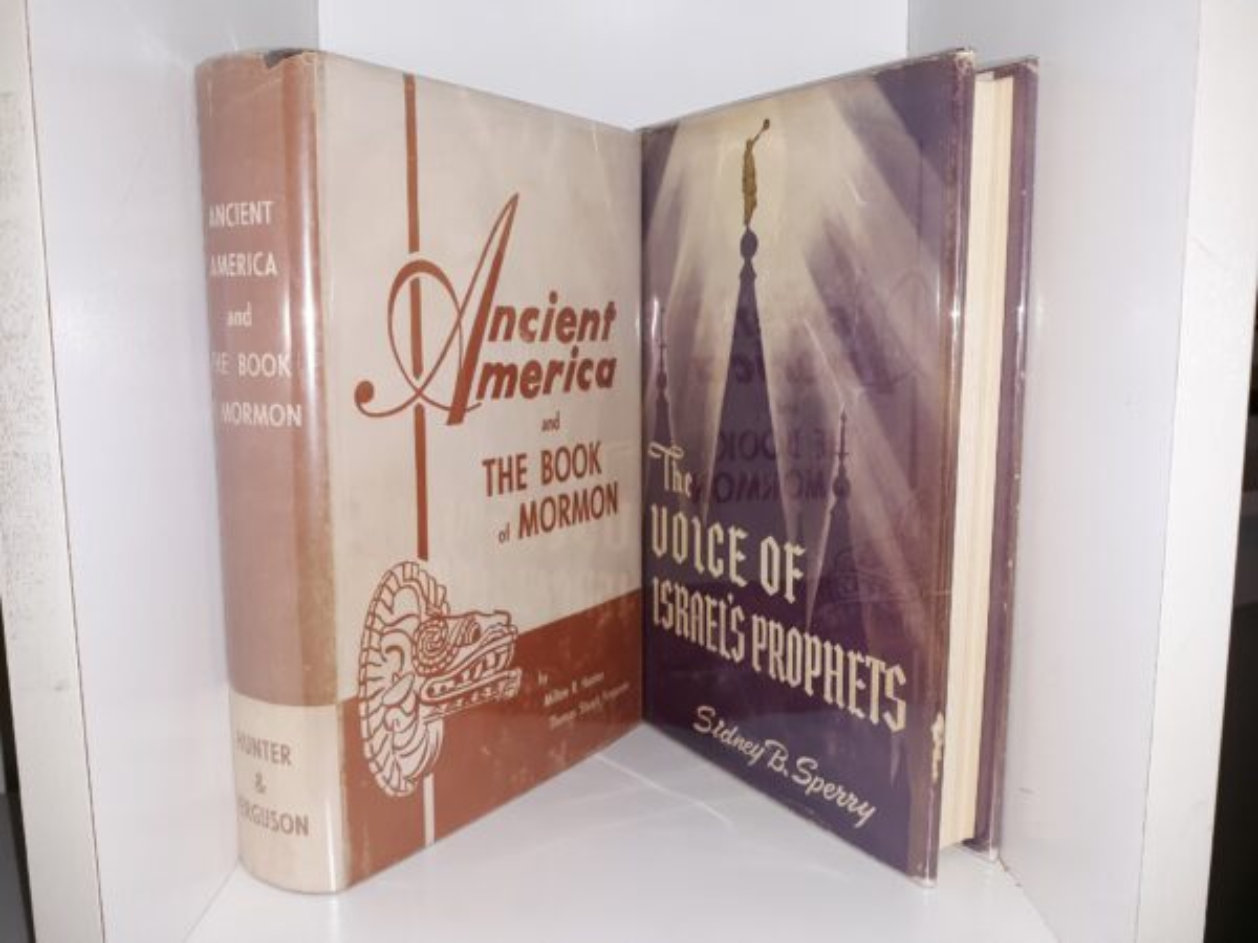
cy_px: 472
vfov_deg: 49.7
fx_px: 1018
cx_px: 629
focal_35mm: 28
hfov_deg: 63.4
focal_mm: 3.7
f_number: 1.7
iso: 64
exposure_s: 1/120
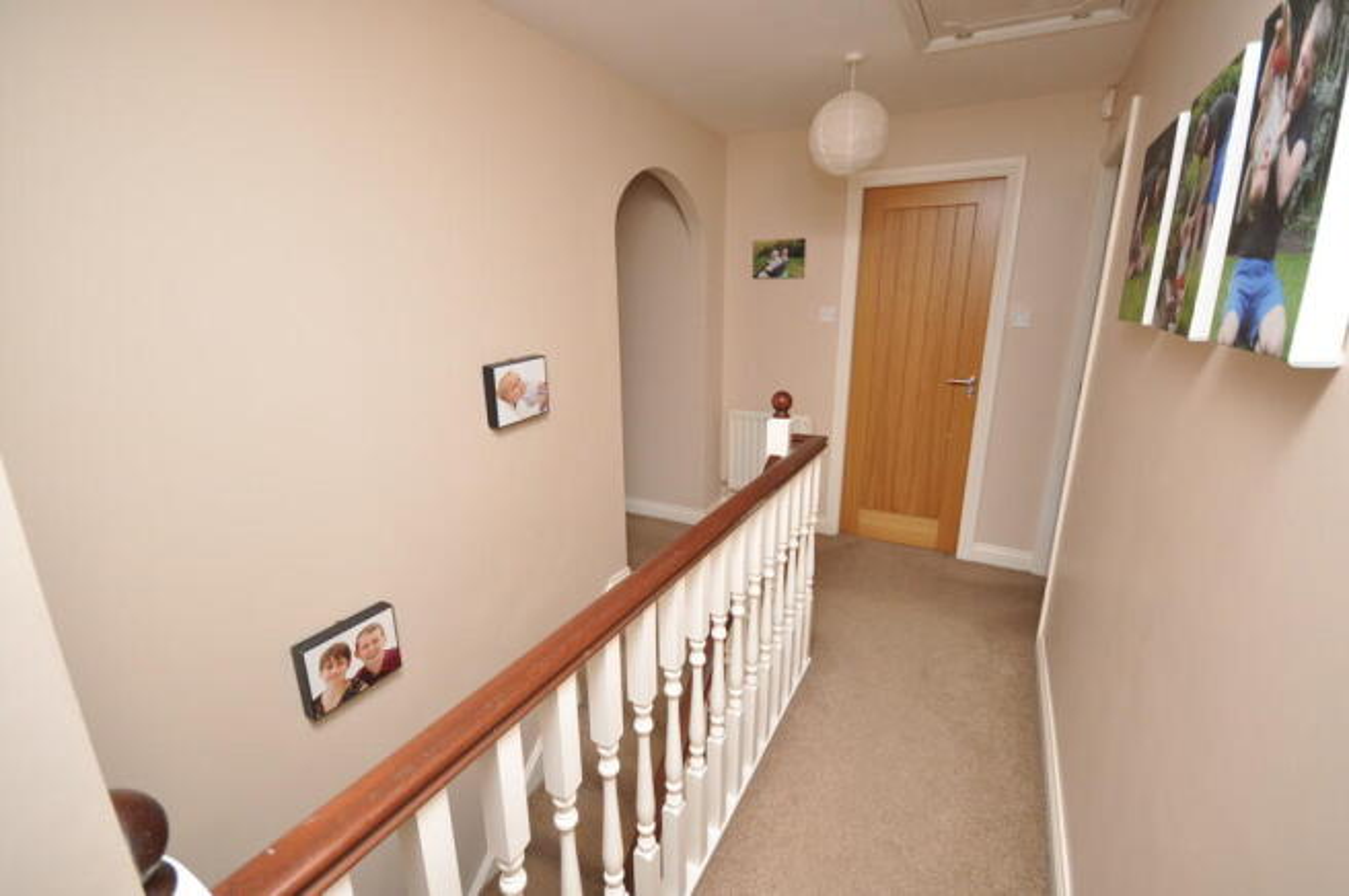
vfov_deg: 77.2
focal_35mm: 15
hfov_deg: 100.4
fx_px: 562
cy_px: 448
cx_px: 674
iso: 800
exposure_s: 1/60
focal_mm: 10
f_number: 4
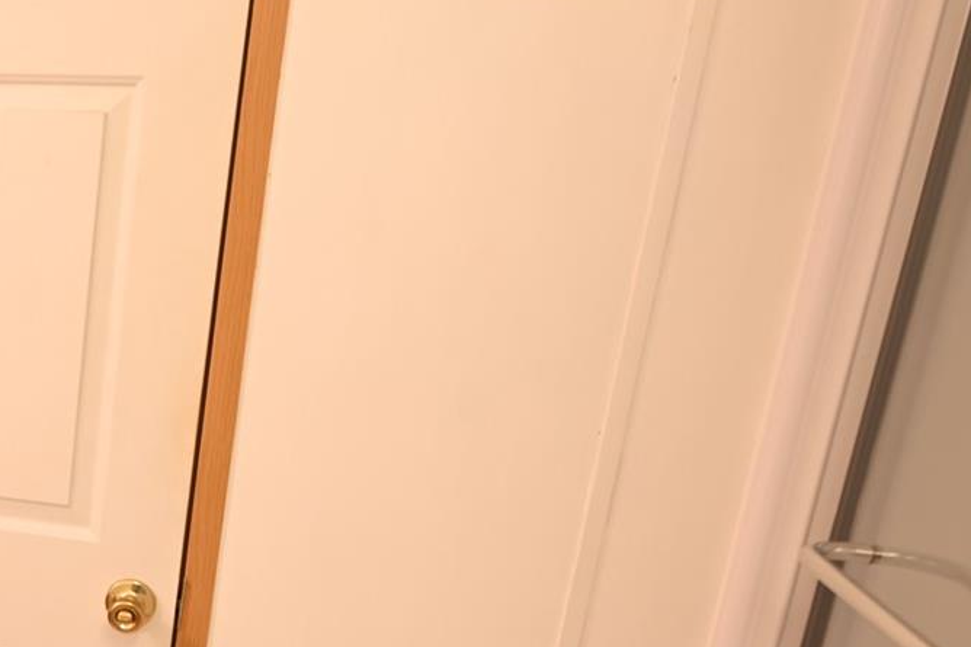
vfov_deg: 28.0
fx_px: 1282
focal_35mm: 48
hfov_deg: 33.3
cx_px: -214
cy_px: 468
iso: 100
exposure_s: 1/4
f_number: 4
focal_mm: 15.5
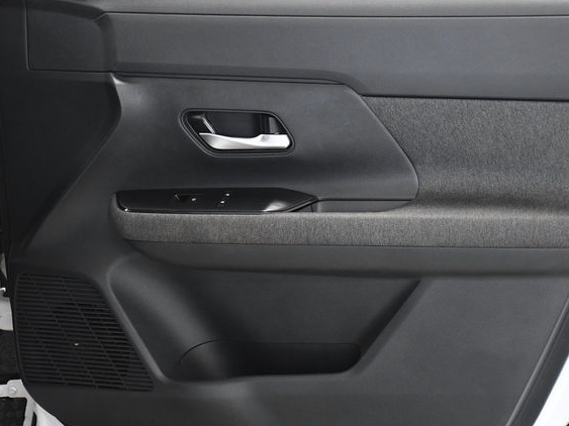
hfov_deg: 23.8
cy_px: 212
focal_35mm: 82
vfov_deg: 18.0
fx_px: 1348
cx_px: 319
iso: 2500
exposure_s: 1/320
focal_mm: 50
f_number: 4.8
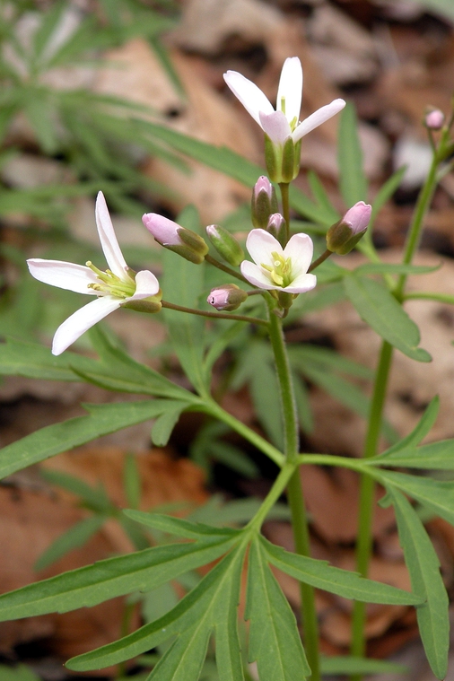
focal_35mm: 94
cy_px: 341
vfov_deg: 21.7
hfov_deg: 14.5
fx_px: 1778
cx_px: 244
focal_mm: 11.9
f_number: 3.5
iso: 64
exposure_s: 1/147
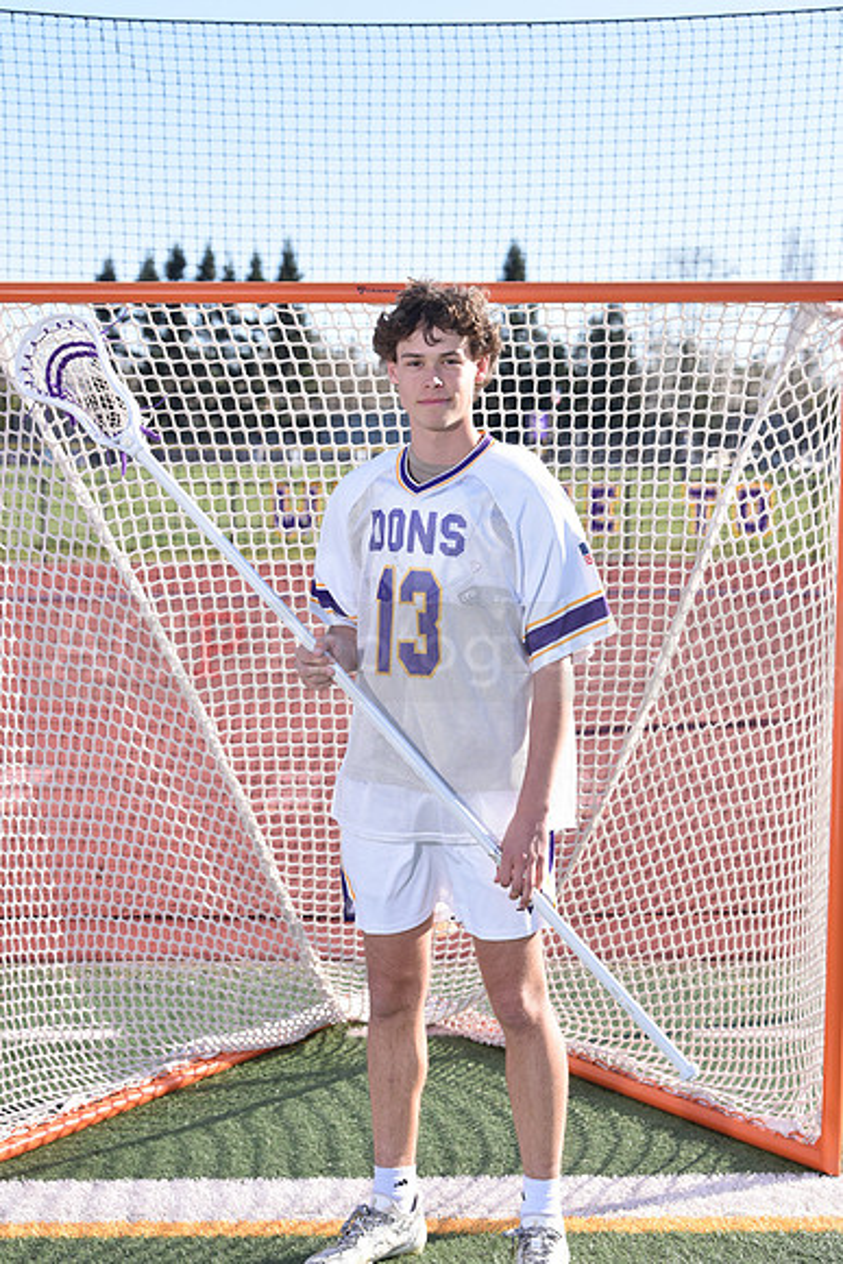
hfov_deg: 17.5
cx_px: 422
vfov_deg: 26.0
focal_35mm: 78
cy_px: 632
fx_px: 2738
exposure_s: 1/250
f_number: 5.6
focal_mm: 78
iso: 125
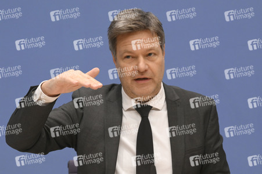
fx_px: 742
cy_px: 87
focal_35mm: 102
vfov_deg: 13.4
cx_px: 131
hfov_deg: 20.0
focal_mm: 102
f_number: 5.6
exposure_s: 1/500
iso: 4000
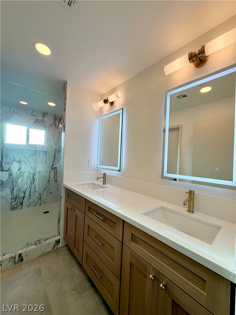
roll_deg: -1.7
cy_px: 158
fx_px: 127
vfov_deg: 102.1
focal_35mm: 14
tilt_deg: +0.7
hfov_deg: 85.7
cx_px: 118
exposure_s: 1/160
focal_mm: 2.22
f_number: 2.2
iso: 40
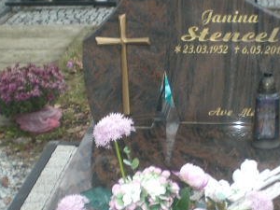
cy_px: 142
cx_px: 170
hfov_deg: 24.1
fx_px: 655
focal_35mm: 81
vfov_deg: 18.2
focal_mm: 6.3
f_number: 3.1
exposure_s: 1/80
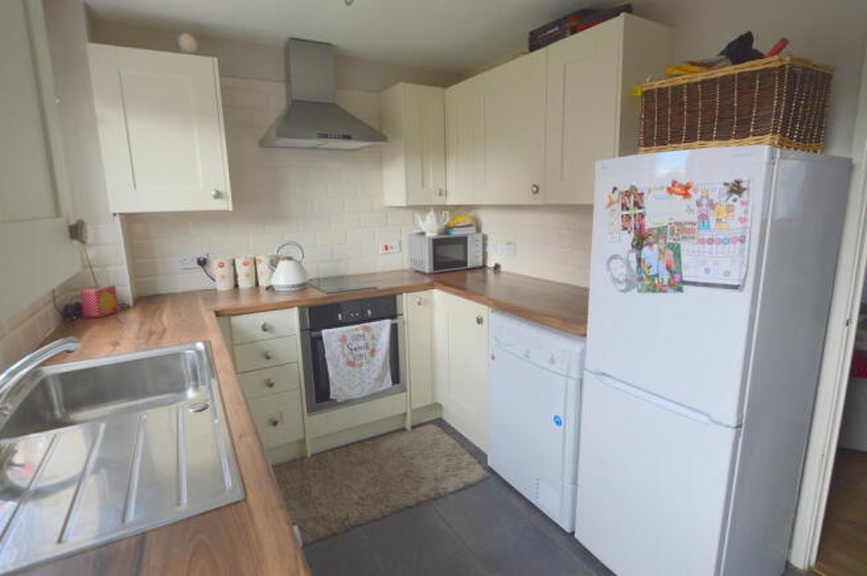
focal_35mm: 18
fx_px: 433
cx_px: 434
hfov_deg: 90.1
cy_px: 288
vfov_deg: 67.3
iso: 400
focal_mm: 12
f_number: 5.6
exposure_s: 1/125
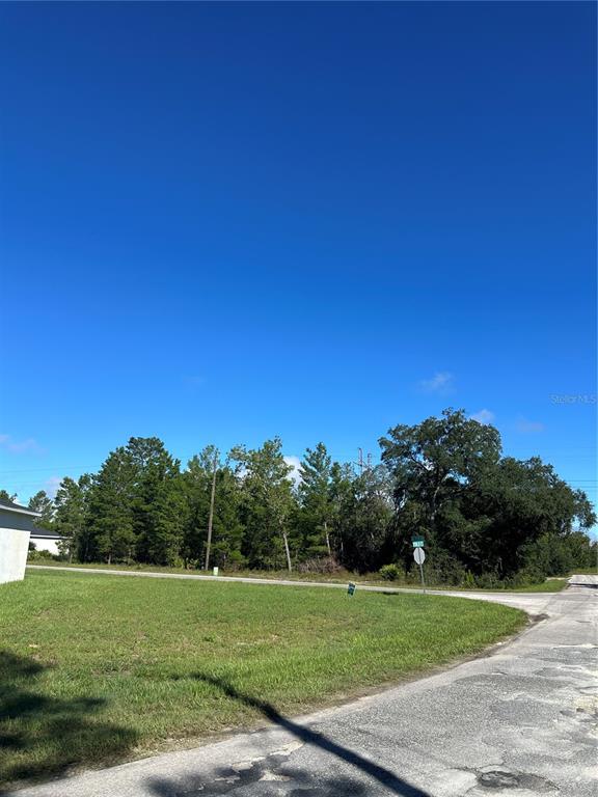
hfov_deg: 56.8
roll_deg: -3.5
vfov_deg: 71.6
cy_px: 398
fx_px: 553
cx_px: 299
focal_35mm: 24
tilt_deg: +14.5
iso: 80
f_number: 1.78
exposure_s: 1/4184
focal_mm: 6.86
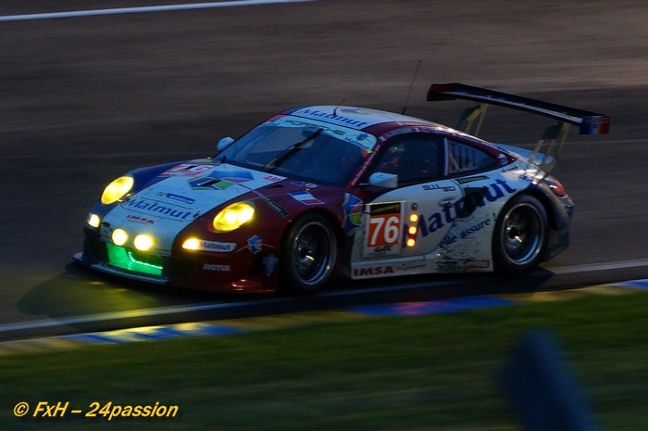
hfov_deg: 3.4
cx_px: 324
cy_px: 216
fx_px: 10787
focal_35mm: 600
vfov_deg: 2.3
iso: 800
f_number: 3.5
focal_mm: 200
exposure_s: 1/160
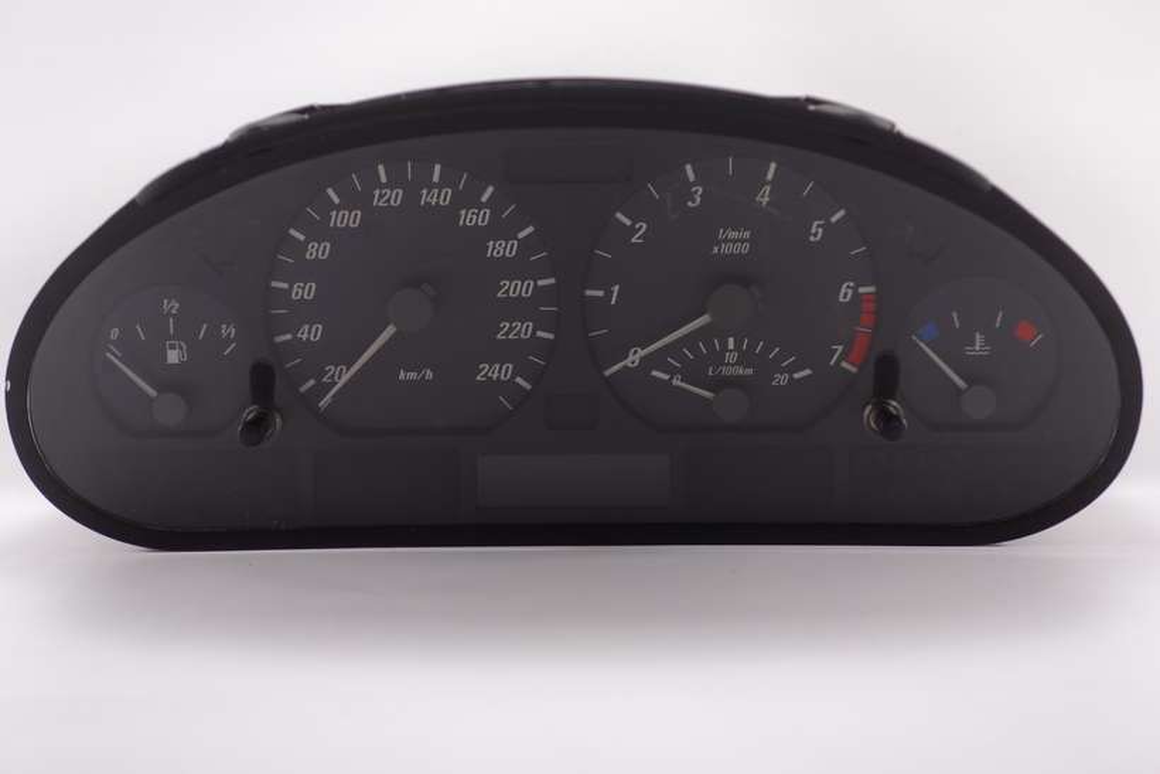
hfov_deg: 32.9
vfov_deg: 22.3
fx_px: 1966
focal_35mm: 61
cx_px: 580
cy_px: 387
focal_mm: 22.74
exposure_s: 1/80
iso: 400
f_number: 3.5
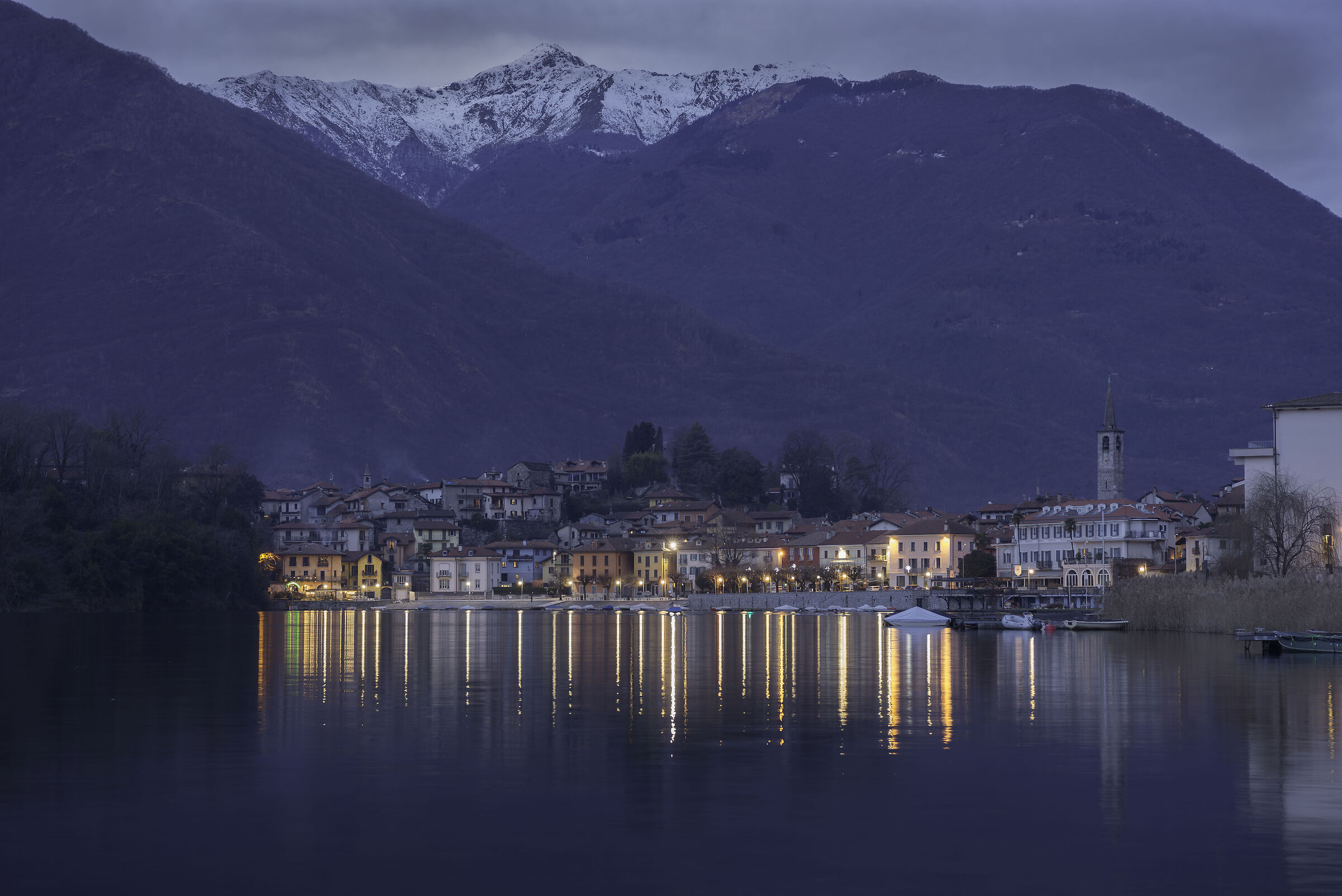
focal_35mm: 70
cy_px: 448
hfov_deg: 28.8
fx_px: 2610
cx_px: 671
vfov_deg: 19.5
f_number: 6.3
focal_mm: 70
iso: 100
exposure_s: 1
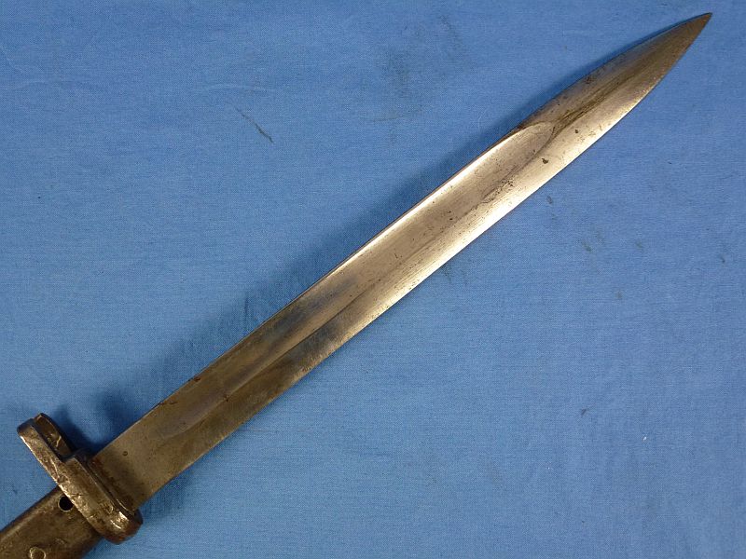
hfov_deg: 51.4
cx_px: 373
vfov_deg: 39.7
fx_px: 776
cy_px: 280
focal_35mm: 36
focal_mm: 6.4
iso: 200
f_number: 3.7
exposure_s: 1/60
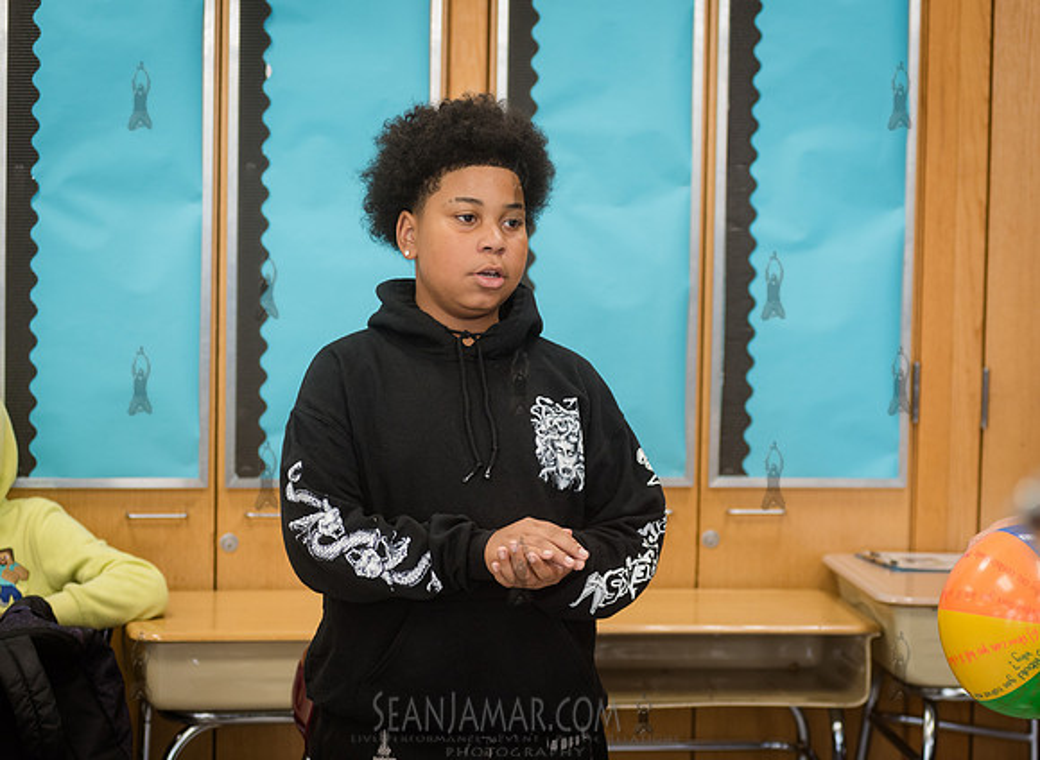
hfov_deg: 20.3
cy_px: 401
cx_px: 582
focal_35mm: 98
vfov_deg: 14.9
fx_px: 2910
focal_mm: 86
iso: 1000
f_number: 3.5
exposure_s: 1/160
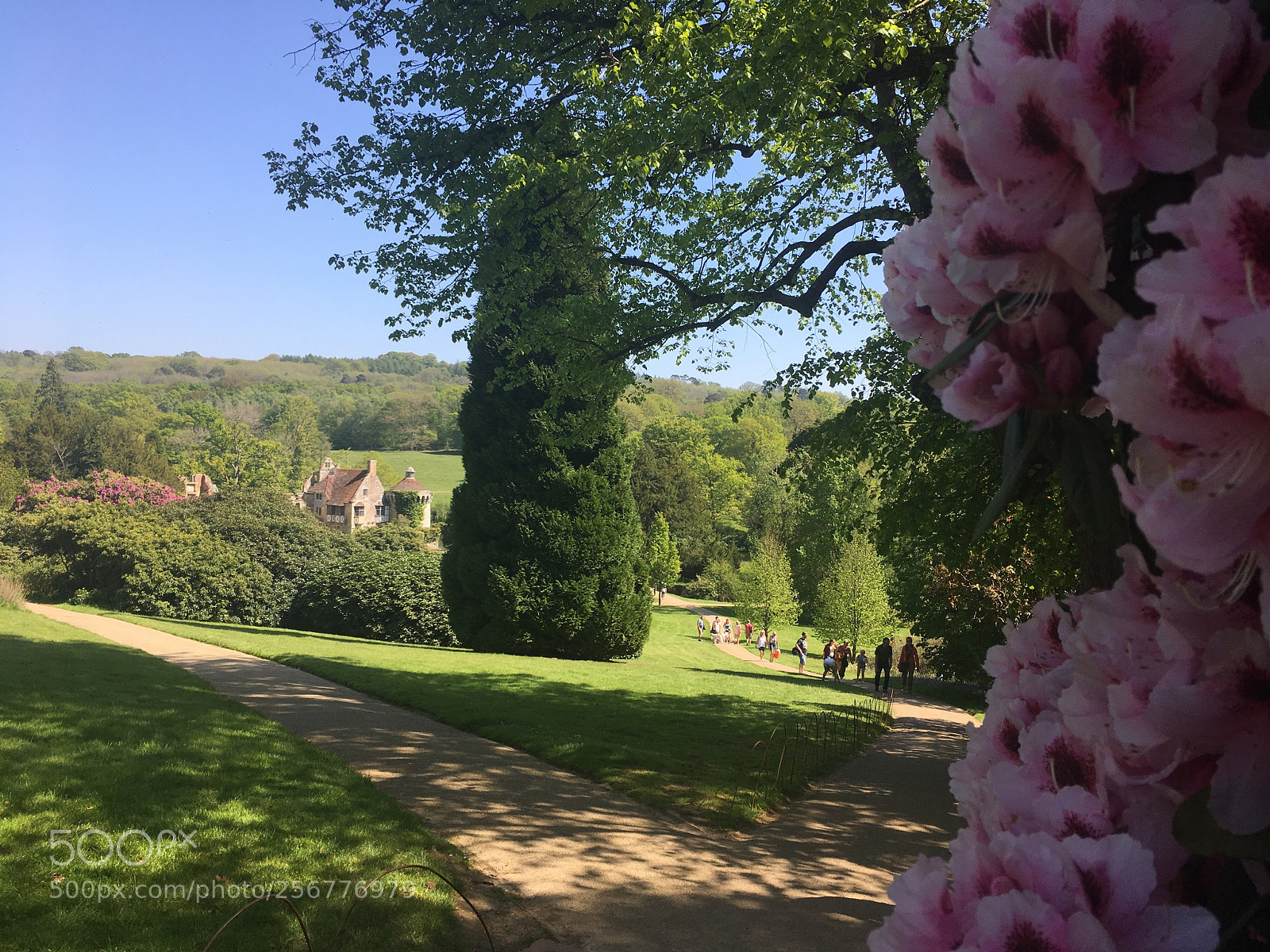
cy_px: 476
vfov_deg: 48.2
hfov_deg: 61.7
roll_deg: -1.8
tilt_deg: -2.1
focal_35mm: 29
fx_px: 1064
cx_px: 635
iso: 25
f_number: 2.2
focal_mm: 4.15
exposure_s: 1/836
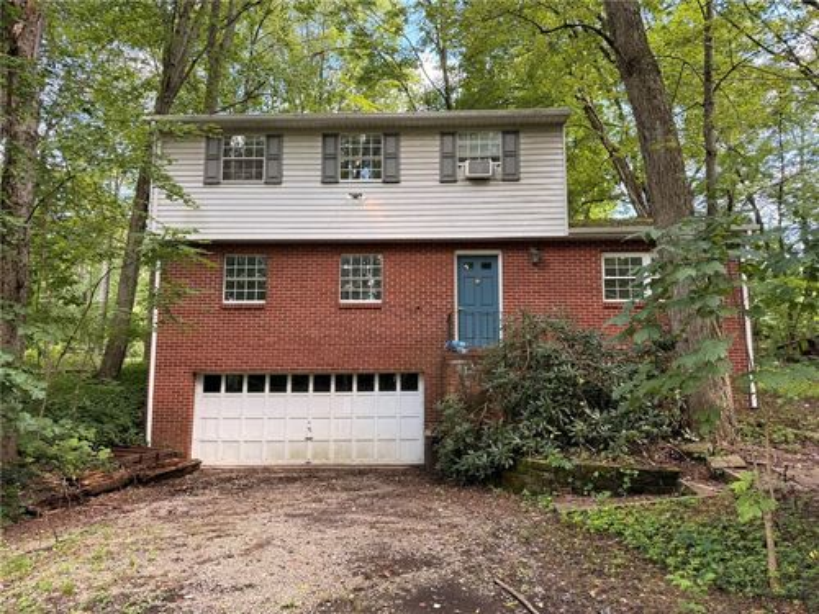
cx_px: 410
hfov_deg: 71.6
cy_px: 307
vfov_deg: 56.8
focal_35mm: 24
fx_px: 568
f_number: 1.78
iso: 100
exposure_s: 1/151
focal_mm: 6.76
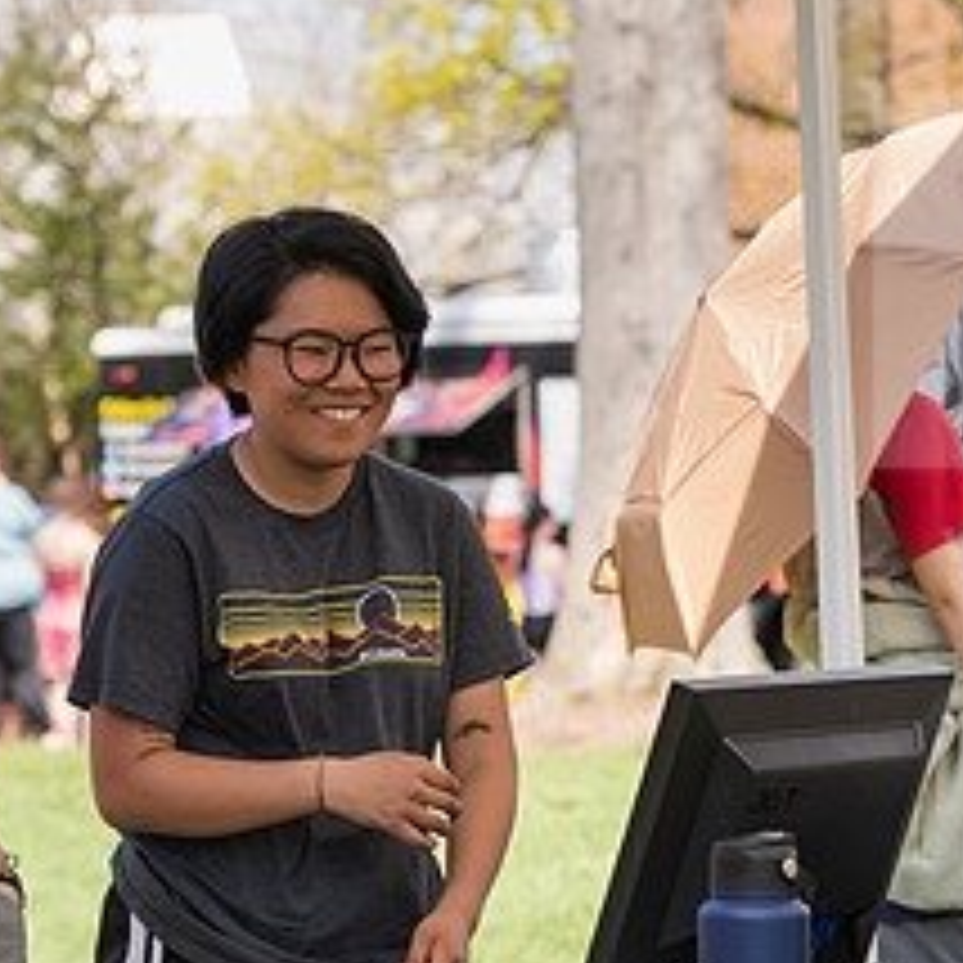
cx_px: 738
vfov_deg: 8.8
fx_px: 6232
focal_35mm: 198
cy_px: 637
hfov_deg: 8.8
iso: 160
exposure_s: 1/320
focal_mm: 86
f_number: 5
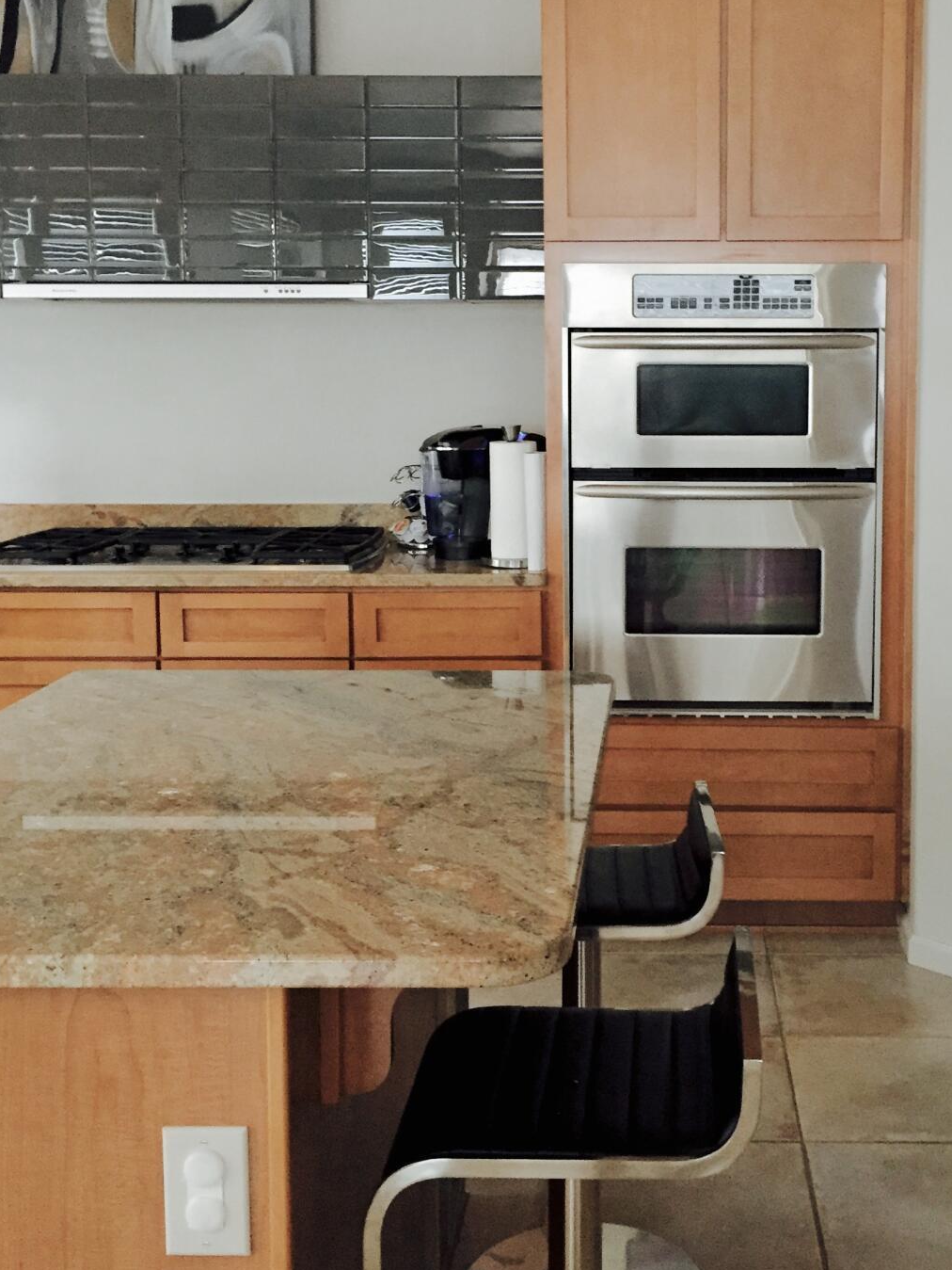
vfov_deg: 43.6
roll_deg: -0.5
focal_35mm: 43
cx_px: 643
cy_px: 499
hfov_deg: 33.3
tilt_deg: -5.6
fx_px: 1577
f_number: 2.2
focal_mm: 4.15
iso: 250
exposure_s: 1/17
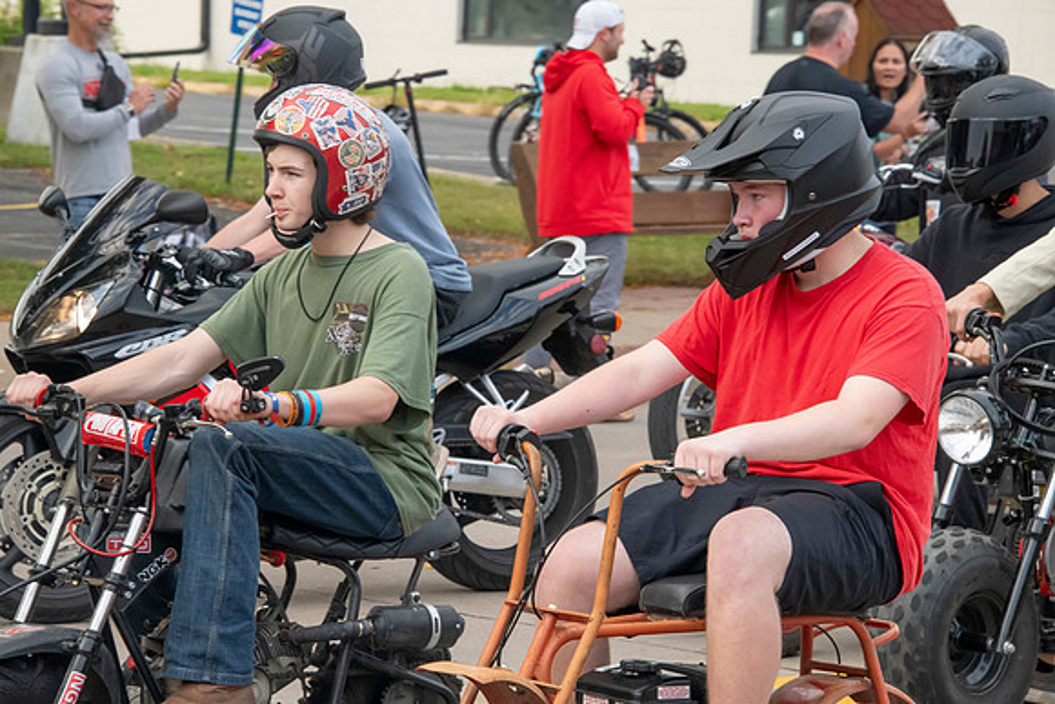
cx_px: 528
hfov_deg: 12.8
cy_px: 352
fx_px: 4690
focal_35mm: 160
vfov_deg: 8.6
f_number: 11
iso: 3200
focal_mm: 160
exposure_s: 1/250
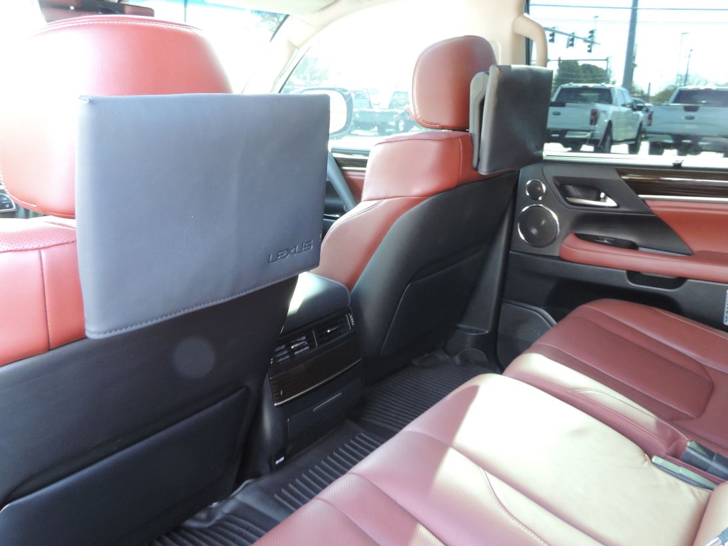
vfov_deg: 49.7
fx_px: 589
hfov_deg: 63.4
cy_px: 241
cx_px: 367
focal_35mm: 28
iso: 400
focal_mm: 4.3
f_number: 3
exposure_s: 1/25
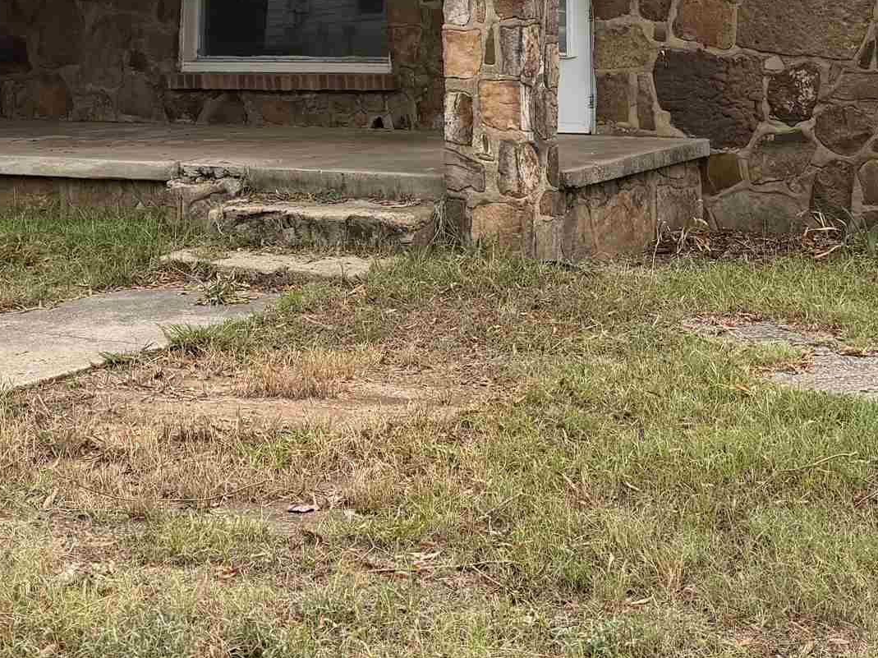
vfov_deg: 20.3
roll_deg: -0.3
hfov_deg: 28.1
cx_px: 539
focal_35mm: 69
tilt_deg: +2.4
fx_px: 1750
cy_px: -70
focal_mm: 6.76
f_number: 1.78
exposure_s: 1/547
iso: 100
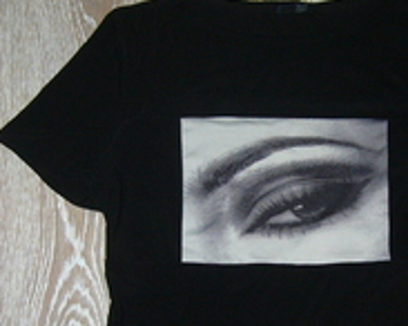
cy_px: 230
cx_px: 292
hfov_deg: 22.6
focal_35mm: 84
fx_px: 1013
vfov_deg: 18.2
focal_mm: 5.8
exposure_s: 1/60
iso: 100
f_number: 2.8
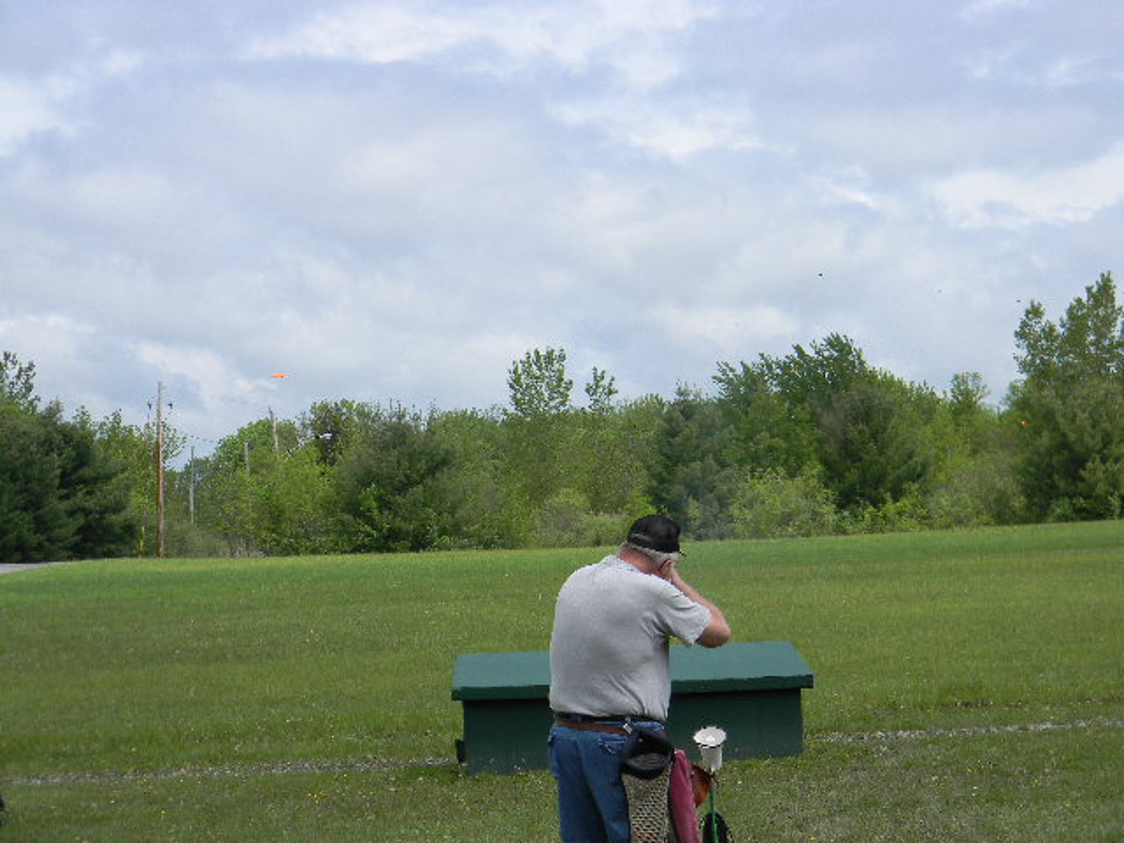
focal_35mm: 105
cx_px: 562
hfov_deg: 18.7
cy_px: 422
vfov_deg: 14.1
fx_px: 3409
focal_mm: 19
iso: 80
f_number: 4.7
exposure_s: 1/654
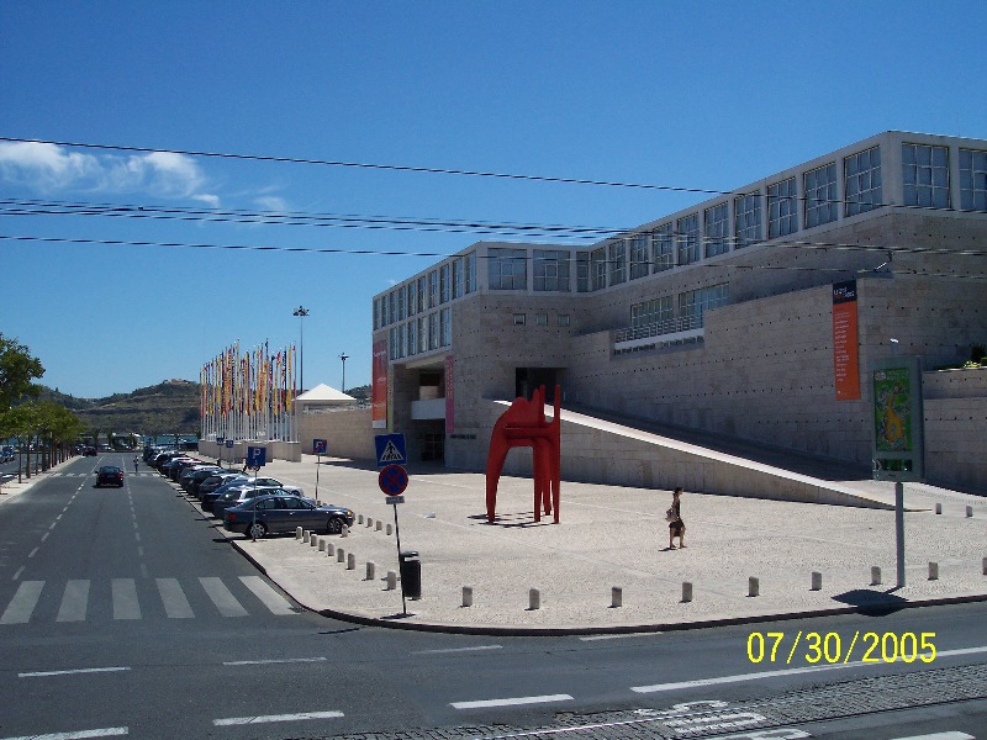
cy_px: 370
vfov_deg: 37.7
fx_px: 1083
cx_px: 494
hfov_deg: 49.0
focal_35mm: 38
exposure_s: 1/1000
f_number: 4.8
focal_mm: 8
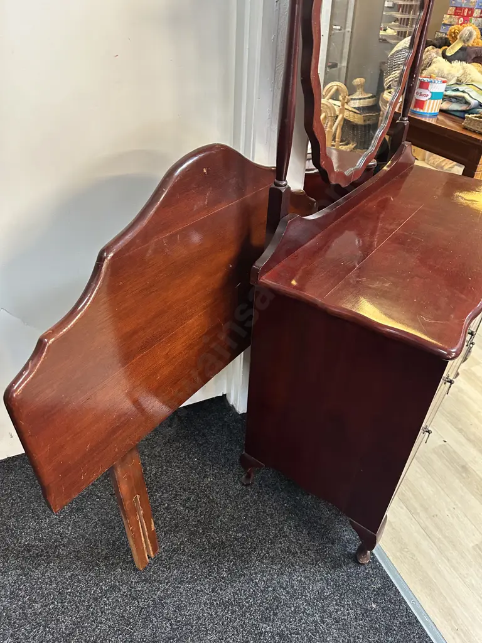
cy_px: 322
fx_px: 446
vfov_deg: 71.6
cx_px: 241
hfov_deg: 56.8
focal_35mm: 24
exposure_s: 1/50
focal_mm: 6.86
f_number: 1.78
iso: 400
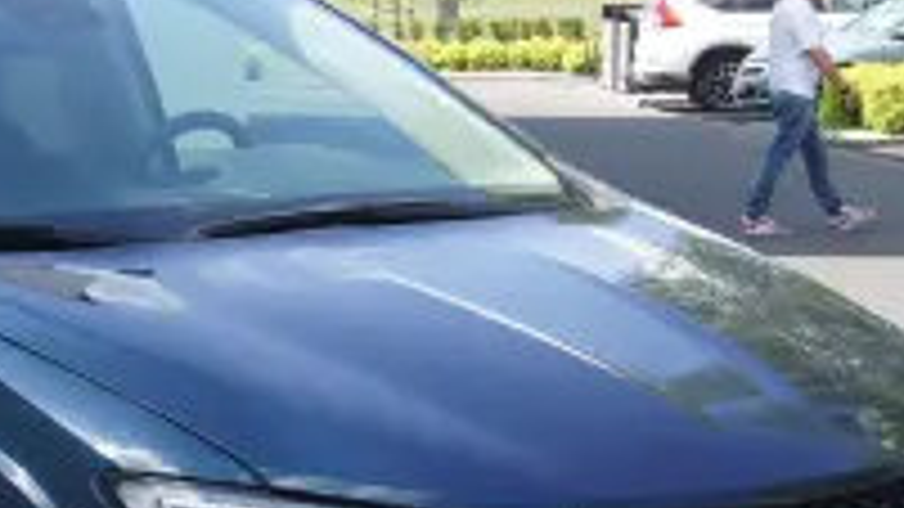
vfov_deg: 10.9
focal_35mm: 110
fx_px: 2636
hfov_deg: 18.8
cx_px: -54
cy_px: 454
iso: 100
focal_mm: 22
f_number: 8
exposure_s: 1/100
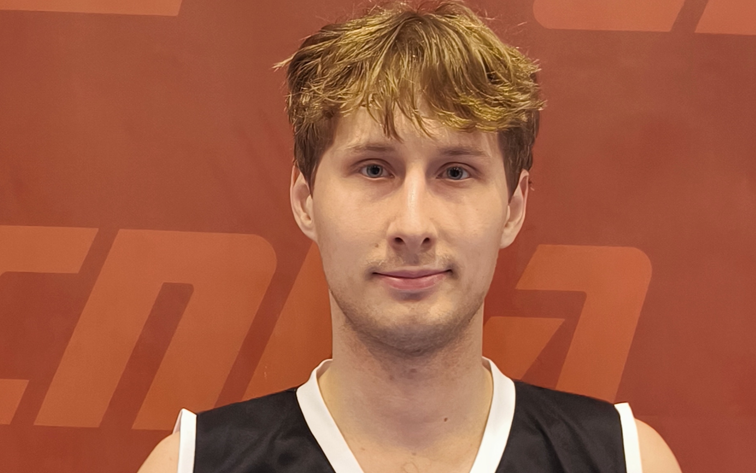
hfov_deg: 39.6
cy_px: 404
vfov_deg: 24.8
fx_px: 1051
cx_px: 384
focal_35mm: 51
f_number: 1.9
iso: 200
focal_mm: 6.92
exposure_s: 1/50
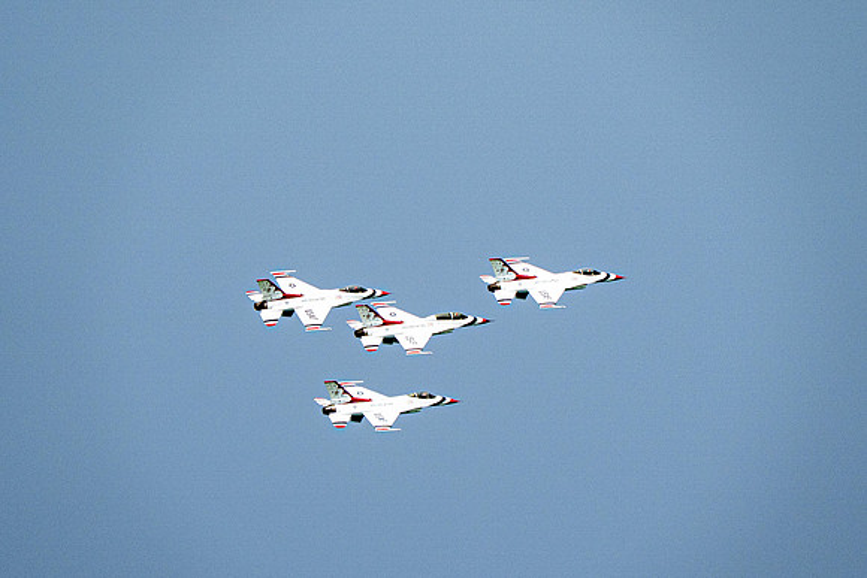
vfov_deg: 1.8
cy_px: 319
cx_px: 460
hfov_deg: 2.7
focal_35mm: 763
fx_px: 18387
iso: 800
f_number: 8
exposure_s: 1/2000
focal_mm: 400
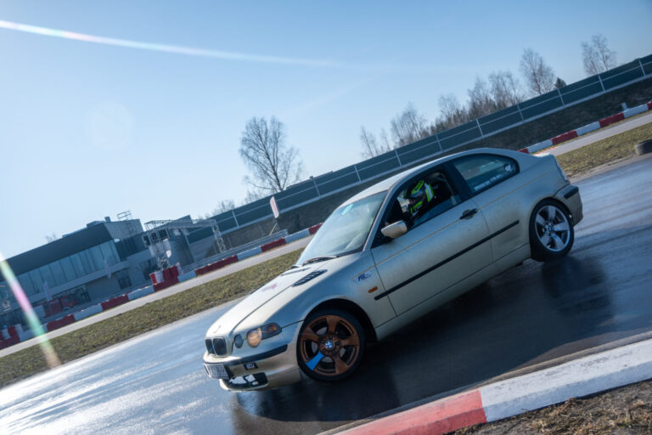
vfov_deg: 34.8
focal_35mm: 38
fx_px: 693
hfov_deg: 50.4
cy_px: 218
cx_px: 326
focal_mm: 25.5
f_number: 3.8
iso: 160
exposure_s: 1/2500
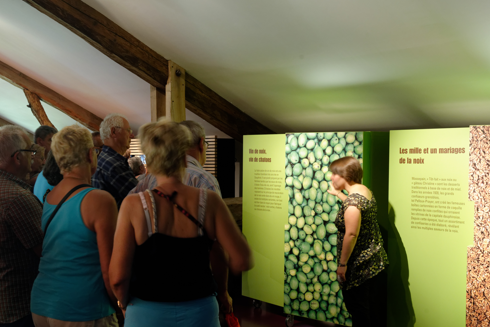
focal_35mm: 47
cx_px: 234
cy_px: 199
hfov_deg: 41.9
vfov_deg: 28.6
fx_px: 640
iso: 1600
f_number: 8
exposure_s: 1/5
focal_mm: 38
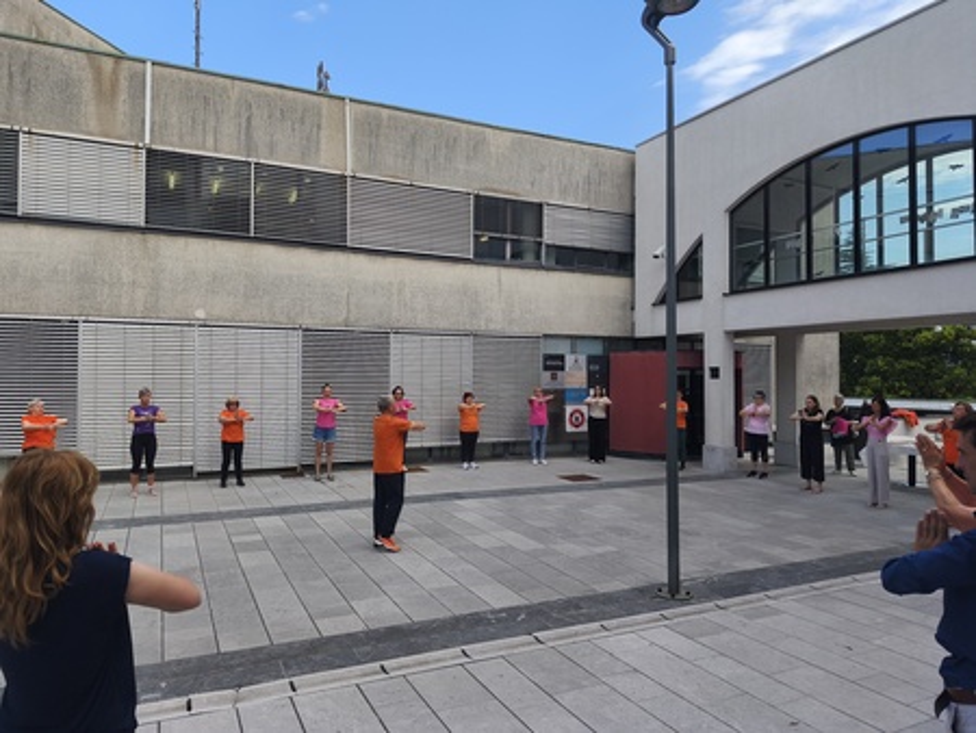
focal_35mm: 23
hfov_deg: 73.9
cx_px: 488
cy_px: 366
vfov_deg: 58.9
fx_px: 649
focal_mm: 6.18
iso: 50
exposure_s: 1/336
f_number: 1.65
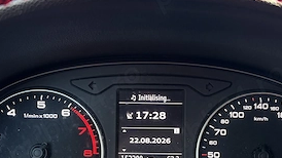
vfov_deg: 19.2
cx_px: 146
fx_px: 464
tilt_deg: -19.2
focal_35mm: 62
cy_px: 126
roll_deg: +2.6
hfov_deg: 33.8
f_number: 1.6
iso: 160
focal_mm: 5.96
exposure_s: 1/60
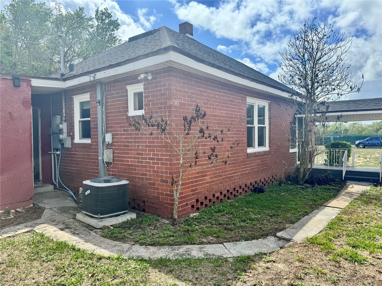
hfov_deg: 71.6
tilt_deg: -2.7
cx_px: 191
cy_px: 143
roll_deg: -0.2
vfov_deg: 56.8
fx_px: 265
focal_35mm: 24
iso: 80
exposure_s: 1/4049
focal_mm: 6.76
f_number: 1.78
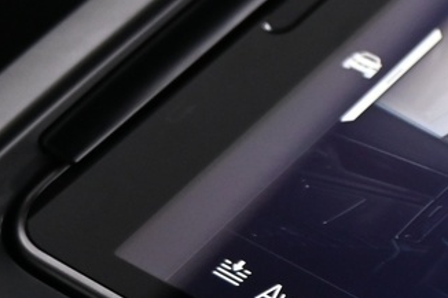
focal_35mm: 149
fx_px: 1853
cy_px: 269
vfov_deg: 9.2
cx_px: 930
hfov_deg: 12.1
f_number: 3.8
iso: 800
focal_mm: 20
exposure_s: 1/40
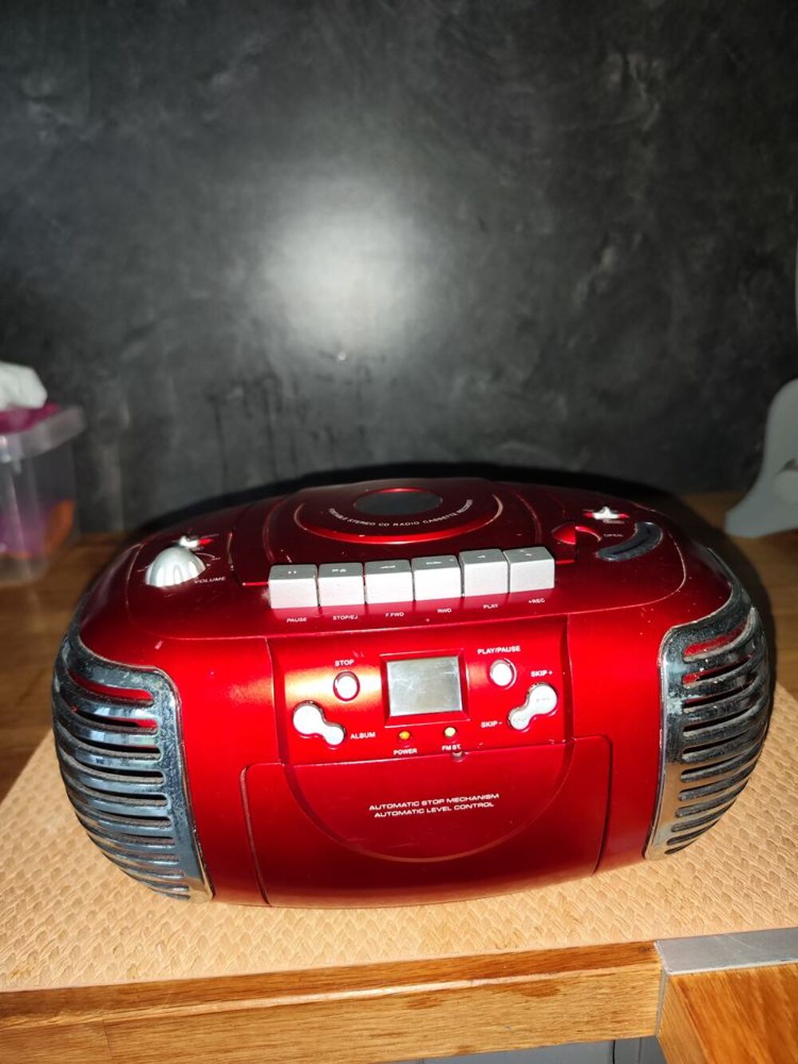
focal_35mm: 23
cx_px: 399
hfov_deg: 58.9
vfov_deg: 73.9
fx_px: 707
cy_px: 532
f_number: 1.69
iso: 886
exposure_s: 1/50
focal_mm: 7.01
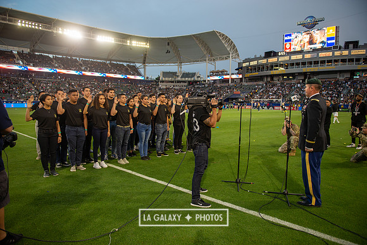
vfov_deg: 53.2
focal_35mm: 24
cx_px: 184
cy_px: 122
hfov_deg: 73.7
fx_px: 245
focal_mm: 24
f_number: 2.8
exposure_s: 1/500
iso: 400
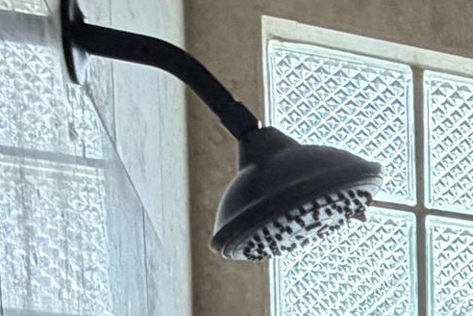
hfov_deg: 18.2
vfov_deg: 11.8
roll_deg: -0.9
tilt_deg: -7.4
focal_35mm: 91
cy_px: 791
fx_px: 1196
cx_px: 826
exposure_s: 1/79
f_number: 2.2
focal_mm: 2.22
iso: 320
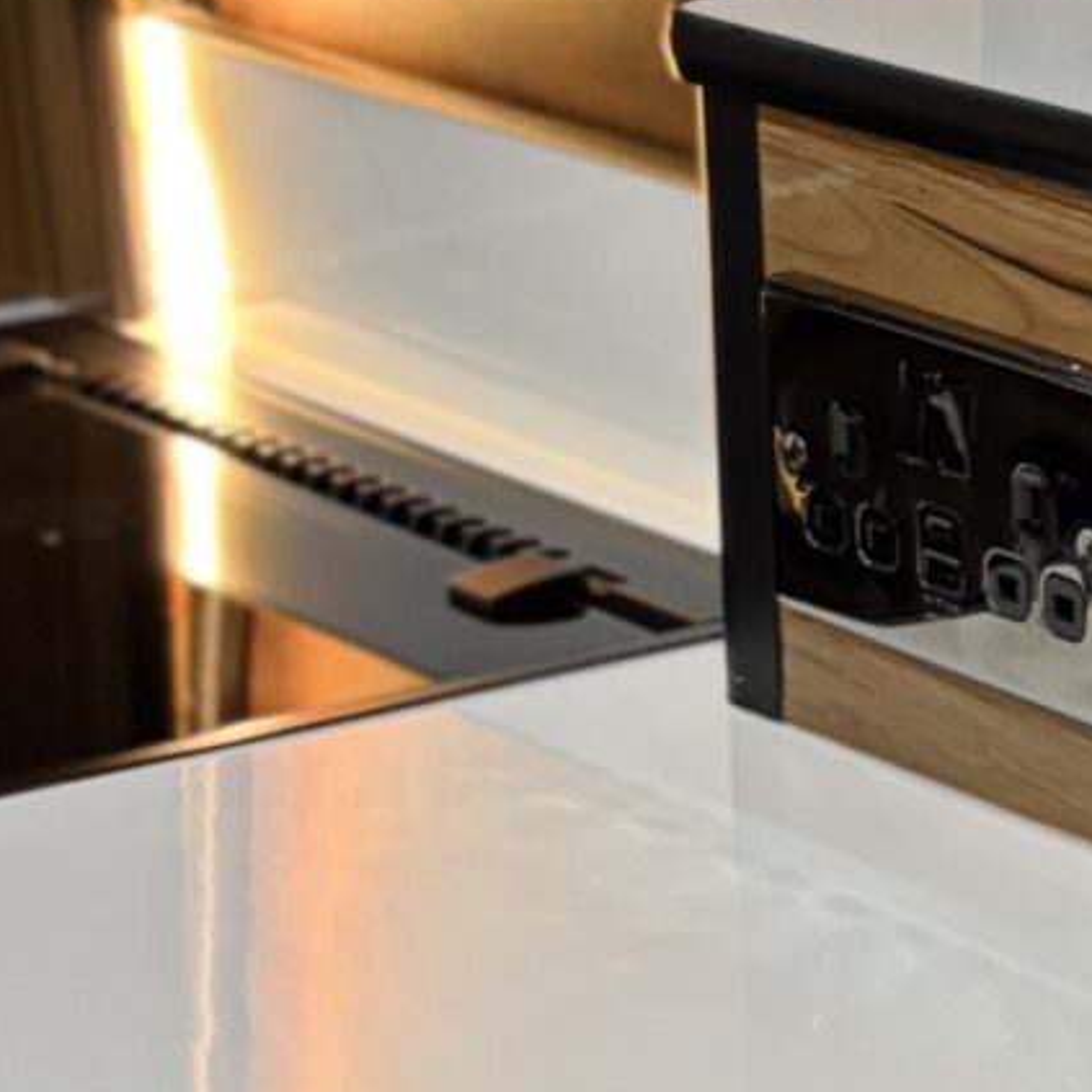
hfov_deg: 11.9
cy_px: 663
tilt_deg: -15.7
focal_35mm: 139
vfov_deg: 12.6
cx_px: 1722
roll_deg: -1.3
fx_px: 4961
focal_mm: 5.96
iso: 125
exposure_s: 1/53
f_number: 1.6
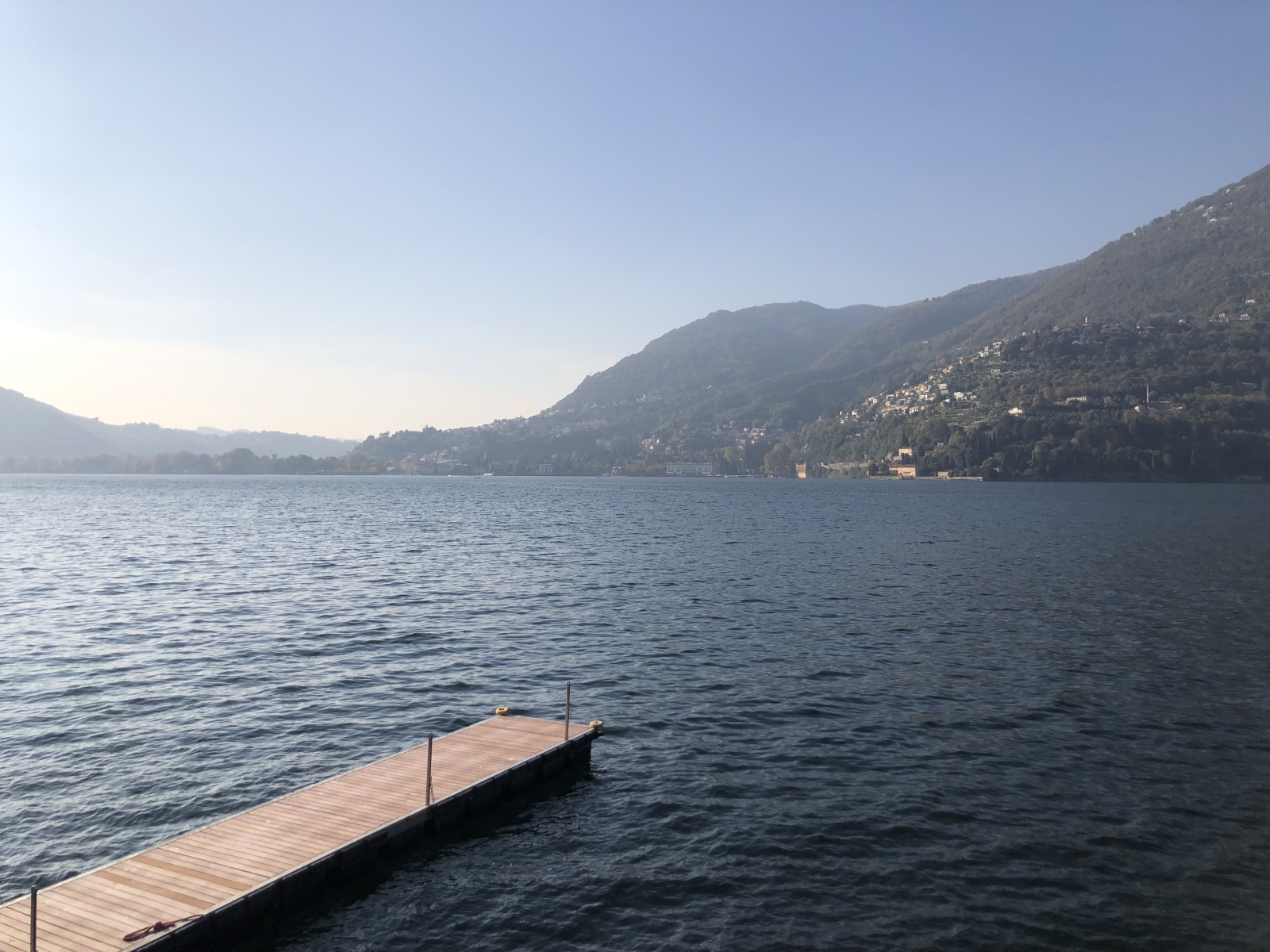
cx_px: 635
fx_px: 1027
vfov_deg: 49.7
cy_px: 476
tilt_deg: +0.8
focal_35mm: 28
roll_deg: -2.2
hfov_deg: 63.4
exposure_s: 1/2667
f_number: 1.8
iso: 20
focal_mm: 3.99
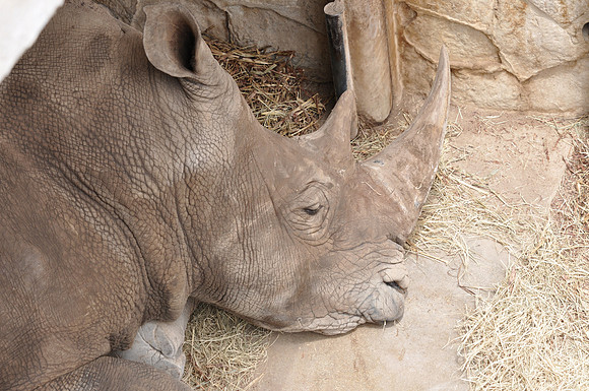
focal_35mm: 105
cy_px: 196
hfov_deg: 19.5
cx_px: 294
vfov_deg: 13.0
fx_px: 1716
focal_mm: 70
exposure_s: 1/500
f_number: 5.6
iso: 250
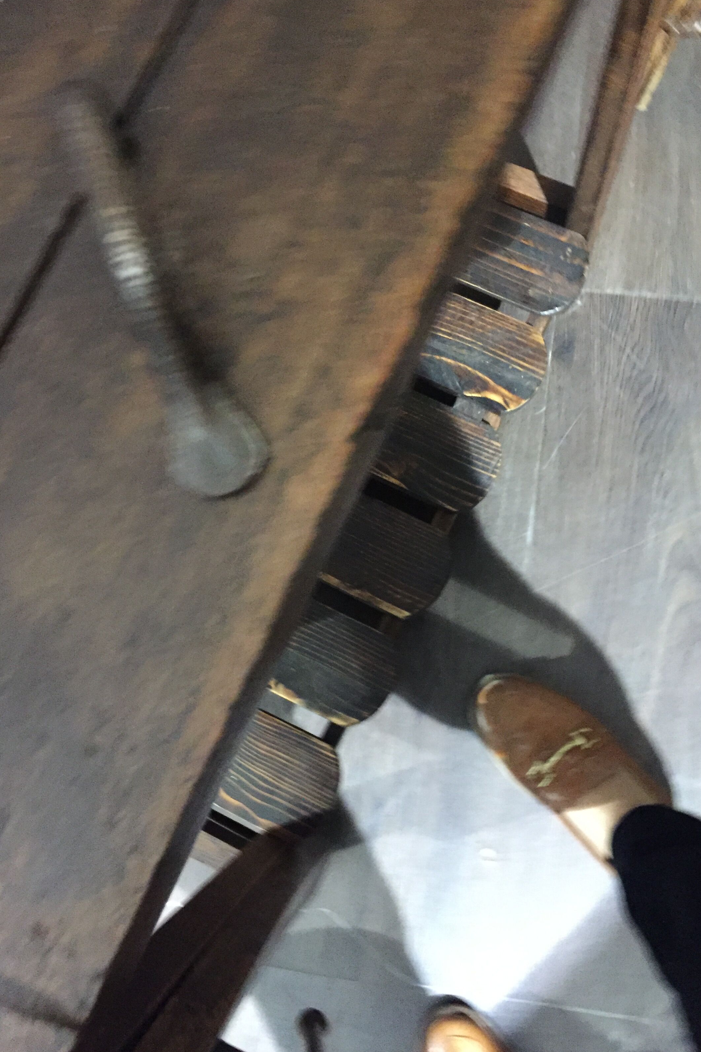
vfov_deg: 60.3
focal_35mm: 31
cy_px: 526
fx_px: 905
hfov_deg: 42.3
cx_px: 368
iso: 400
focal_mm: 4.15
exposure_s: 1/17
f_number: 2.2
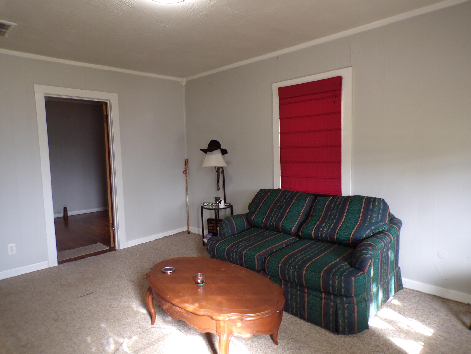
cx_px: 236
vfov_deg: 56.8
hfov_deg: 71.6
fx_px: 327
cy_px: 177
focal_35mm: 24
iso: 180
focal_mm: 4.3
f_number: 3
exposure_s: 1/34
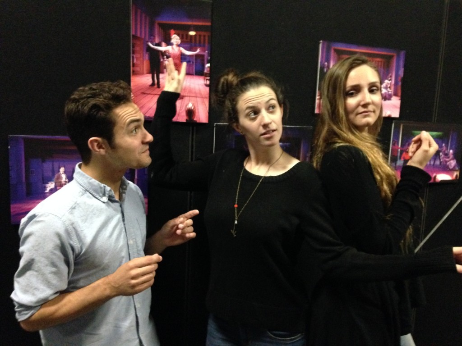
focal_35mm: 33
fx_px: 440
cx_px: 231
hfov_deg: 55.4
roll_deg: -0.9
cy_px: 173
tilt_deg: -8.7
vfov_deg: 42.9
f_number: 2.4
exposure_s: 1/15
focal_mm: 4.12
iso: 800
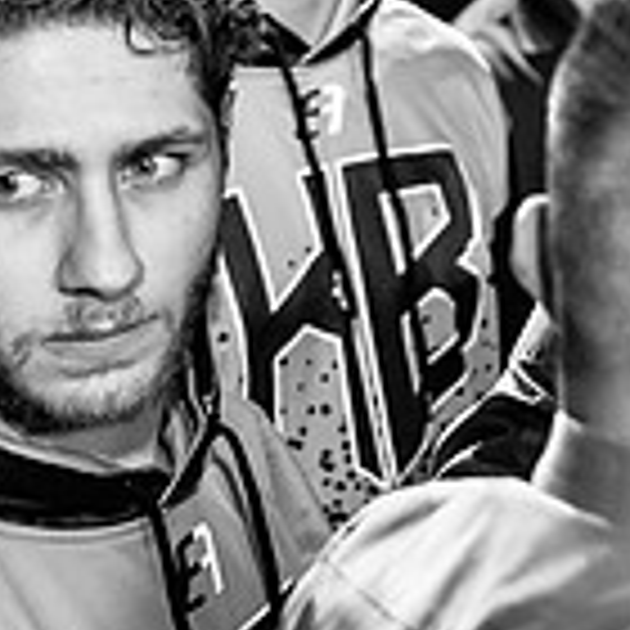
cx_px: 1134
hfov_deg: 10.8
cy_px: -196
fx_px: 3109
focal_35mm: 151
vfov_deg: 11.3
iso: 5000
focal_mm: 43
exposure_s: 1/320
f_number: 2.8
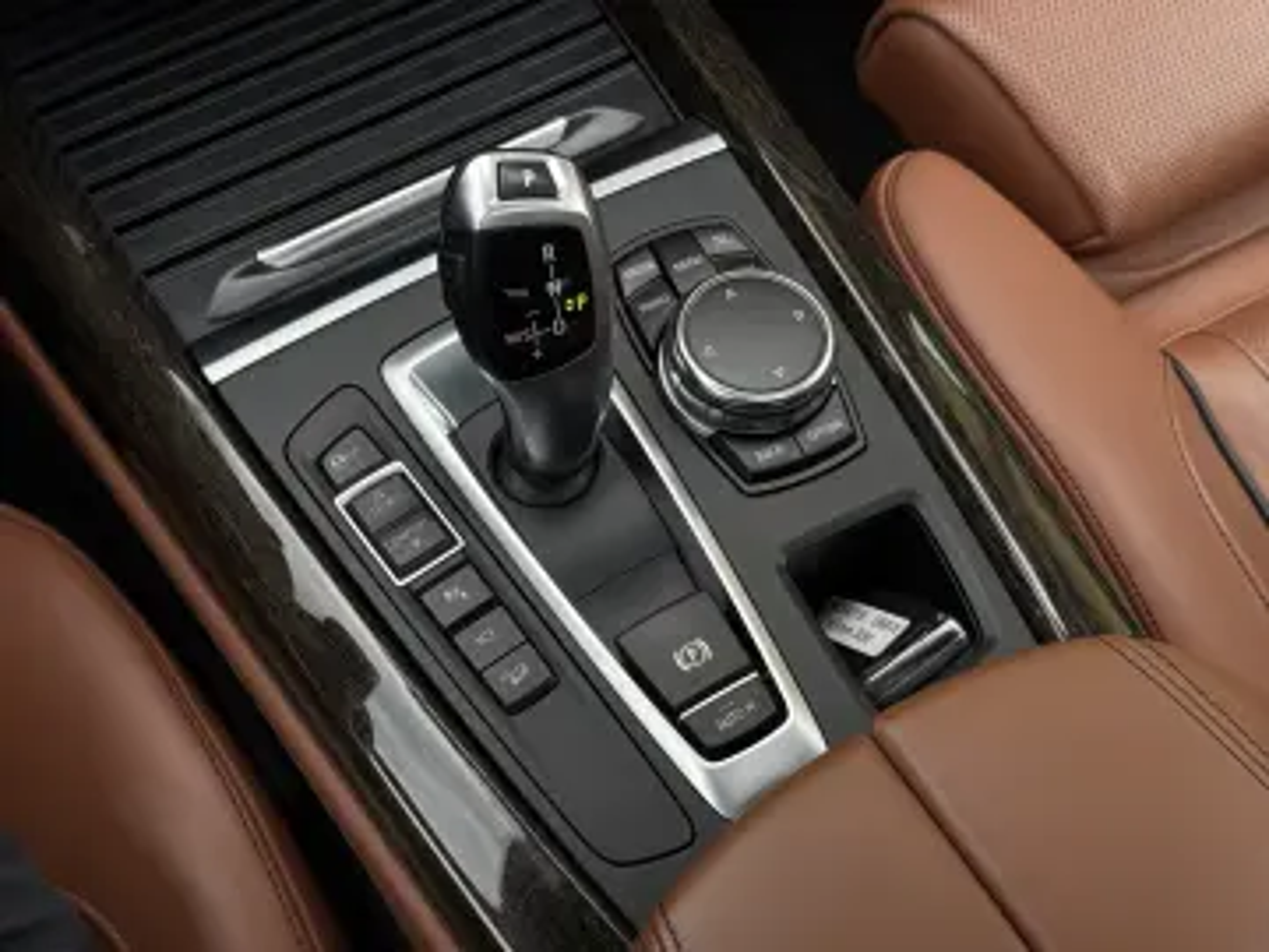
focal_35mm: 48
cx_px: 634
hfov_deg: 39.7
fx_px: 1760
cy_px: 476
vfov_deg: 30.3
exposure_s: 1/411
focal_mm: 6.76
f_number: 1.78
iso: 64
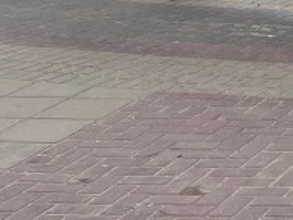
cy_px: -270
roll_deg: +0.6
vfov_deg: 9.7
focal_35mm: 139
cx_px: 708
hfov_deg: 11.6
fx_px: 1177
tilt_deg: +2.3
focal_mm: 4.2
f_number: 1.6
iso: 32
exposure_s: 1/4292
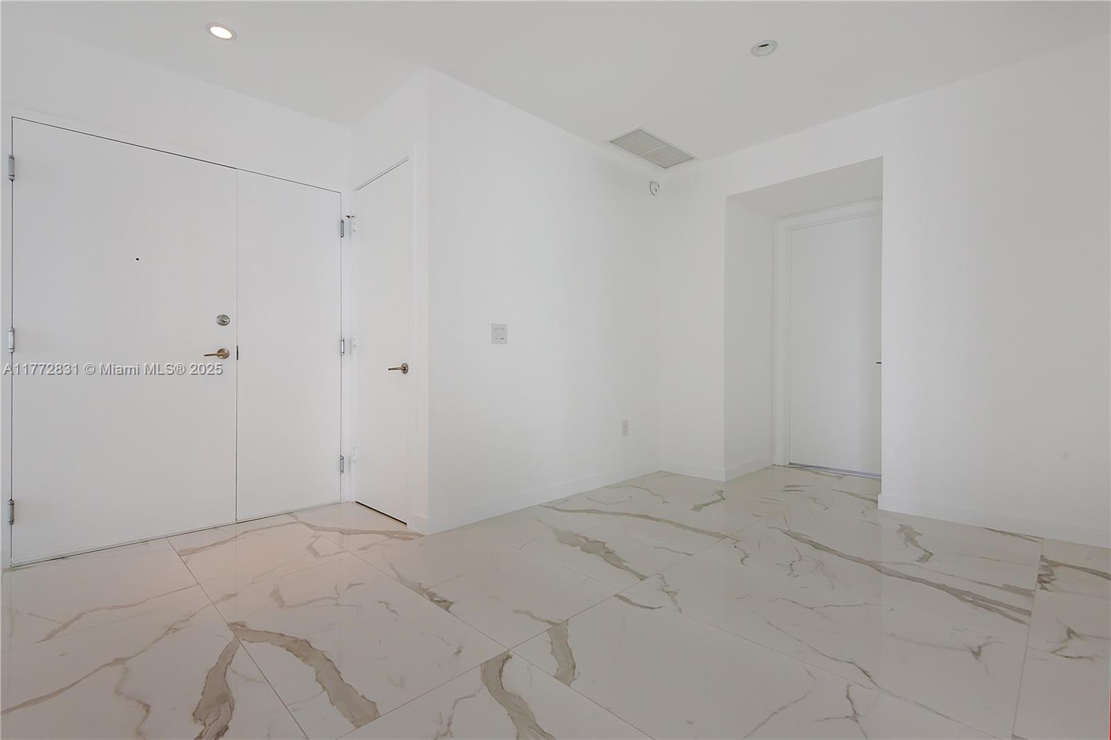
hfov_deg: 96.7
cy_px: 370
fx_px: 494
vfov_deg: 73.7
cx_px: 556
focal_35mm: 16
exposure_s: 1/250
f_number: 8
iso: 800
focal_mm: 16
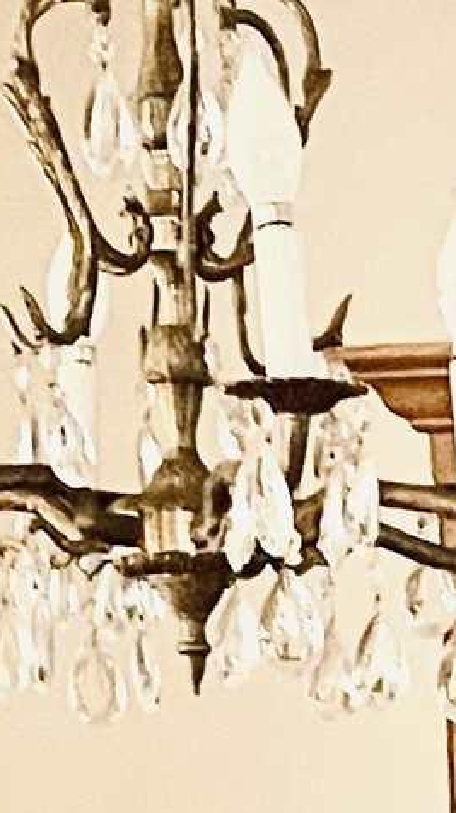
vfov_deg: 10.4
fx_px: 3942
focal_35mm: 183
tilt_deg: -14.5
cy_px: 1831
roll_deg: +1.8
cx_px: 885
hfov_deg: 6.4
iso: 640
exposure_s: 1/30
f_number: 1.6
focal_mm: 4.2
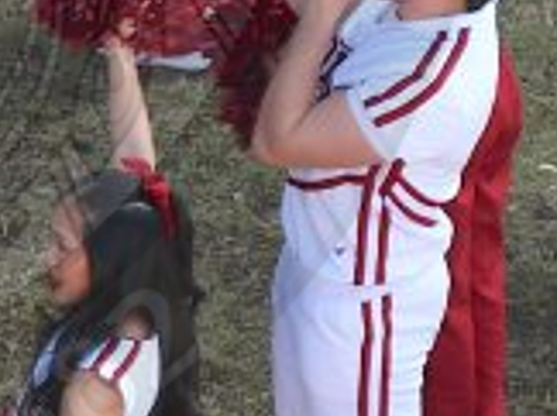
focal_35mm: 702
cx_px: -358
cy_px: -254
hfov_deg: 2.8
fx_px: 11279
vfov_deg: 2.1
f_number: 5.6
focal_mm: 55
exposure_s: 1/125
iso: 100
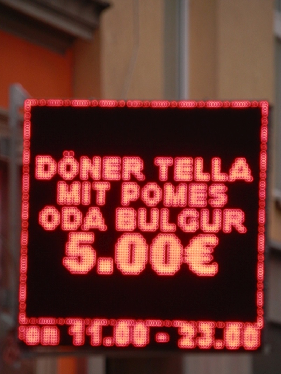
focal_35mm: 440
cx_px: 140
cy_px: 187
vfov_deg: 4.5
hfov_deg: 3.4
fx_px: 4762
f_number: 6.9
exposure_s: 1/50
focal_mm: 78.6
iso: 200
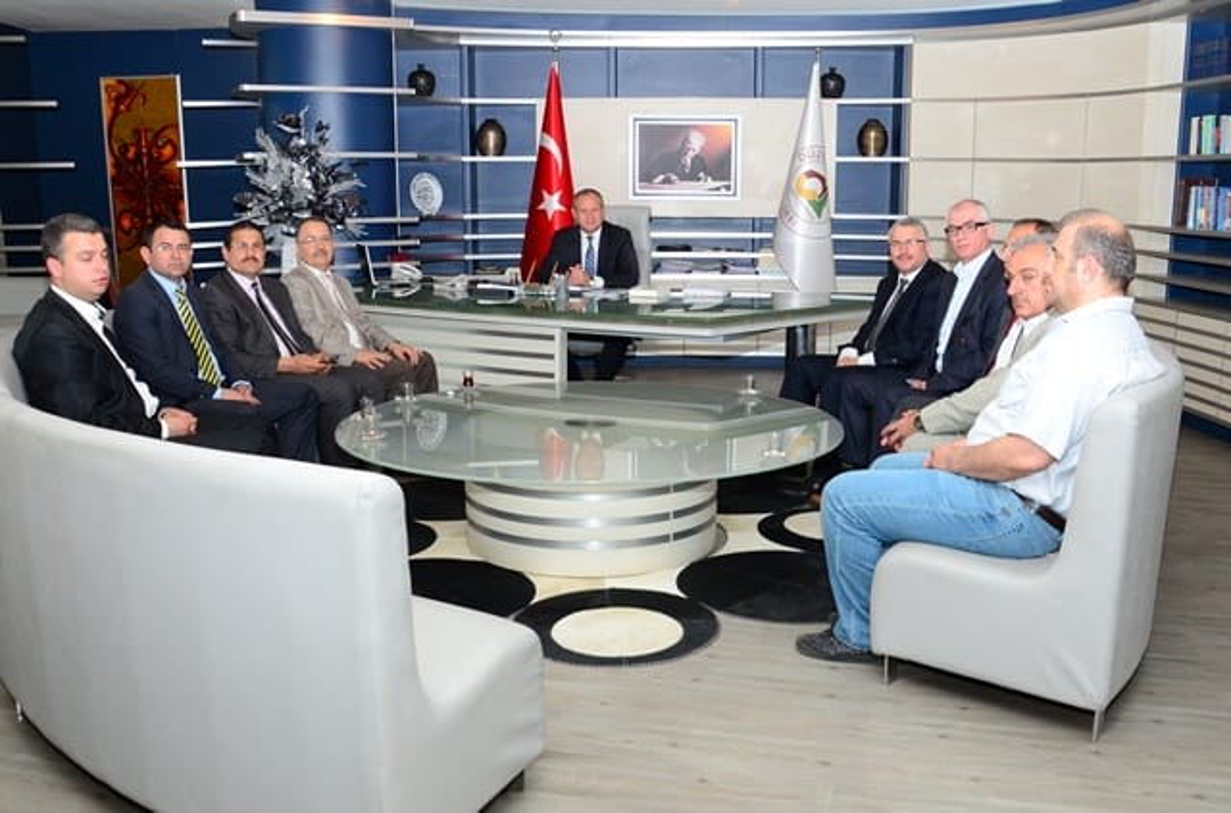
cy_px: 406
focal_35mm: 27
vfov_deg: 47.7
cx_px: 616
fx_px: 921
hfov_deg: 67.5
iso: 400
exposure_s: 1/60
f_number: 5.6
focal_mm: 18
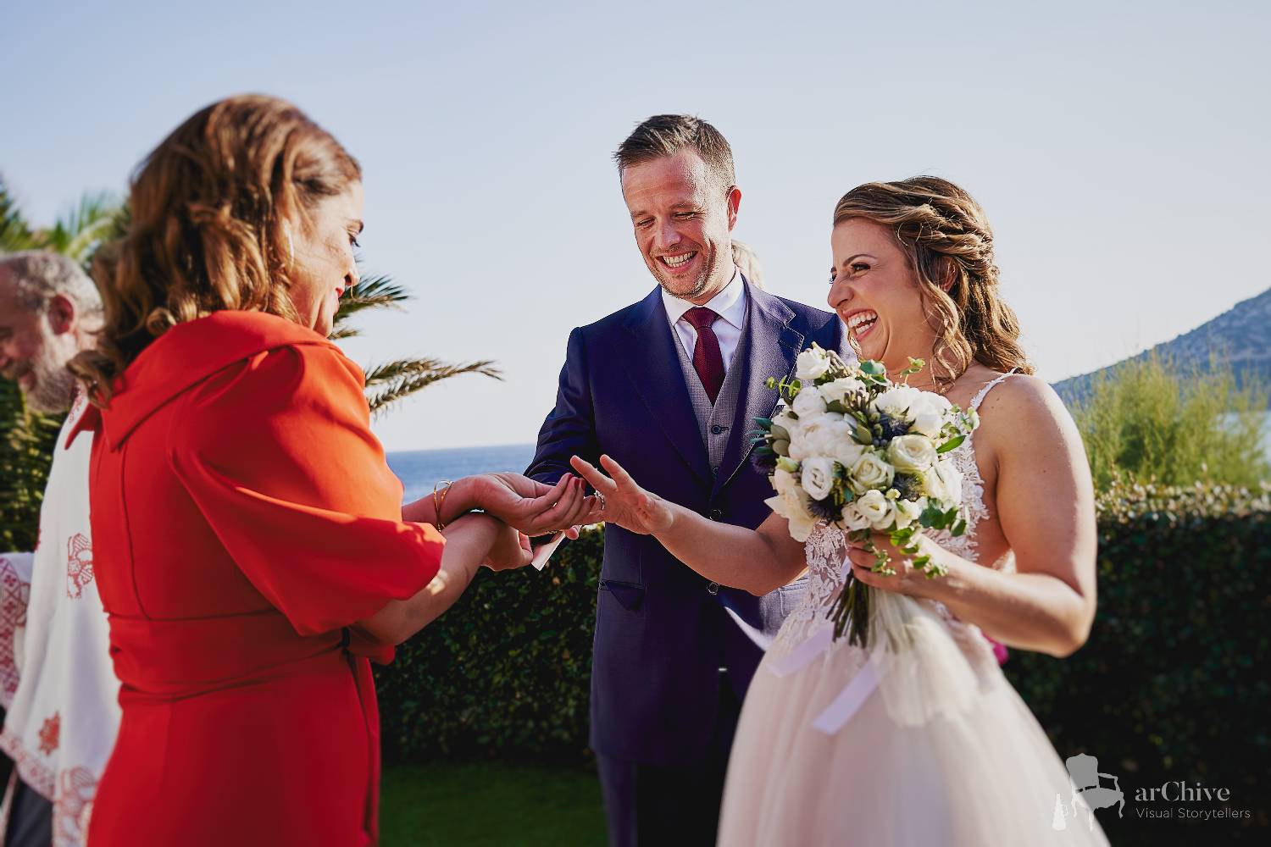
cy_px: 424
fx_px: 1271
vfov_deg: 36.9
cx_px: 636
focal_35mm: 36
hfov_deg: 53.1
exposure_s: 1/400
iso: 100
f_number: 5
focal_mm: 36
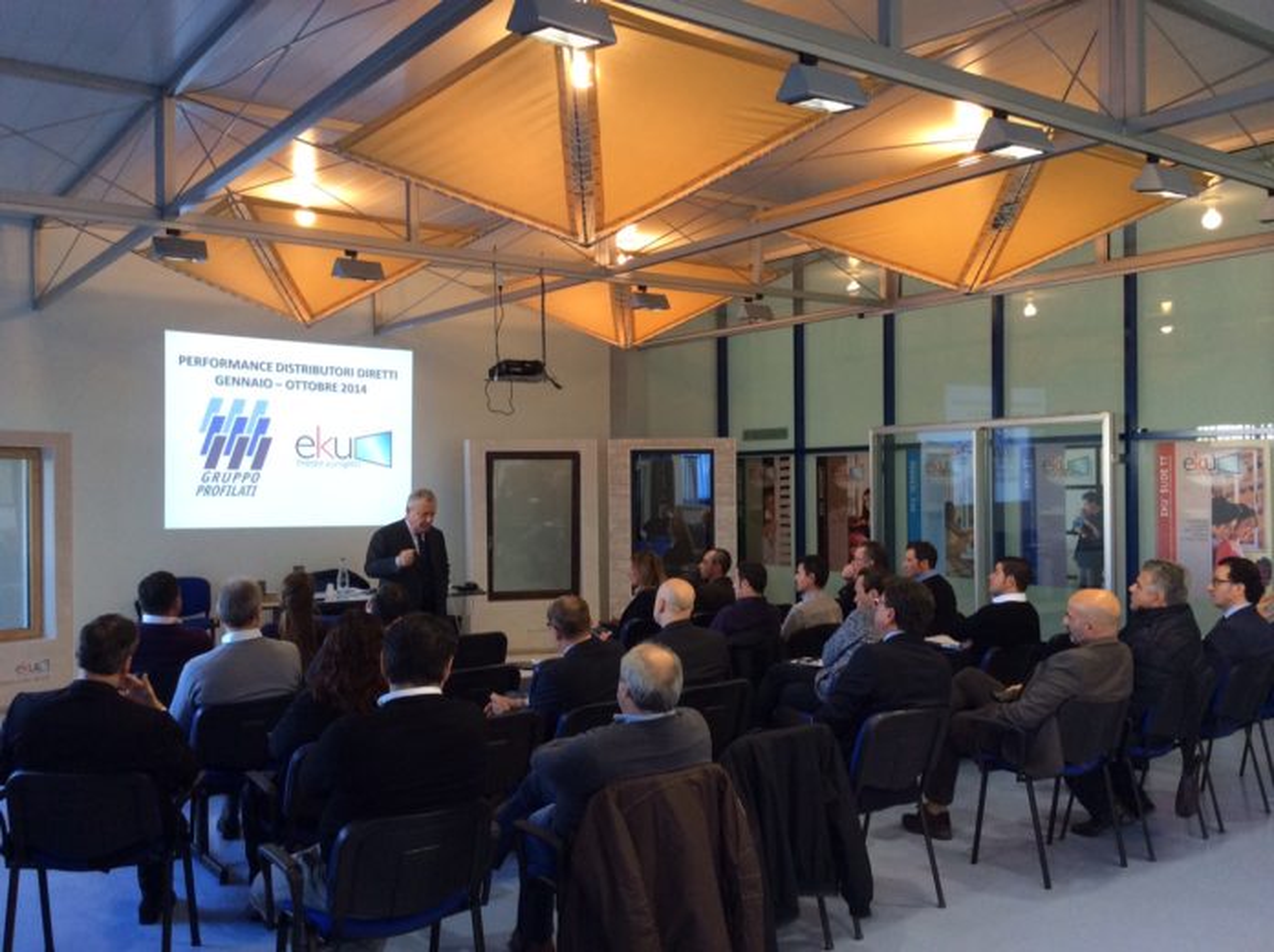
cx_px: 637
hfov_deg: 55.4
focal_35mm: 33
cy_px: 476
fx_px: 1213
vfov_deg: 42.8
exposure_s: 1/24
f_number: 2.4
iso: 100
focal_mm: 3.3
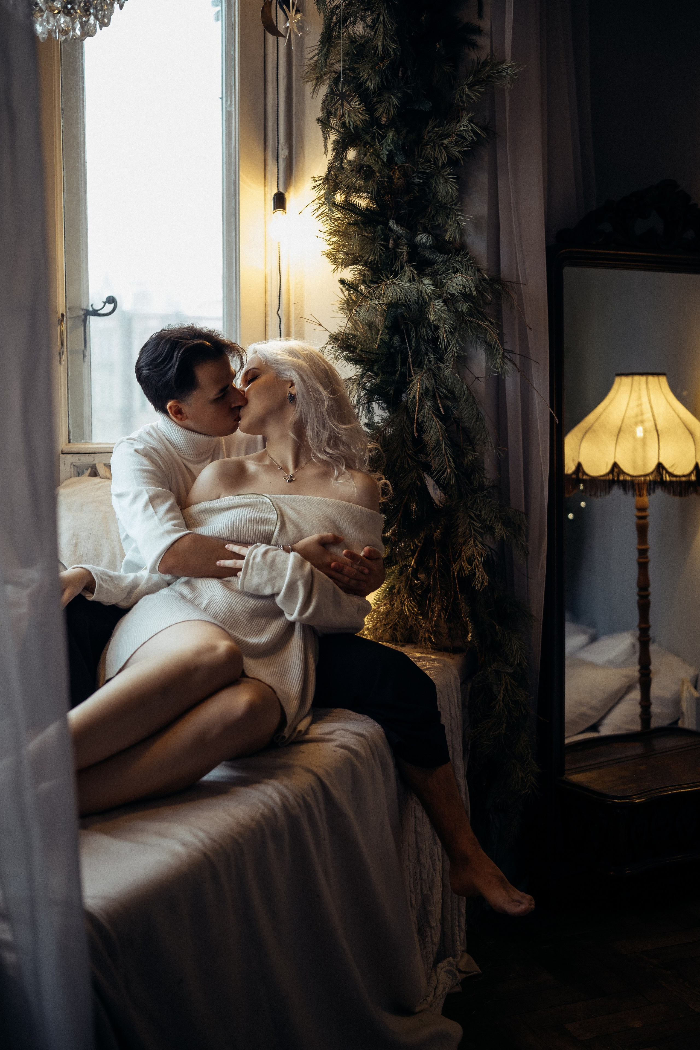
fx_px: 1196
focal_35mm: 41
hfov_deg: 32.6
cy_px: 525
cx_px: 350
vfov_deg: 47.4
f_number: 1.2
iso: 640
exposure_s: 1/180
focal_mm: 27
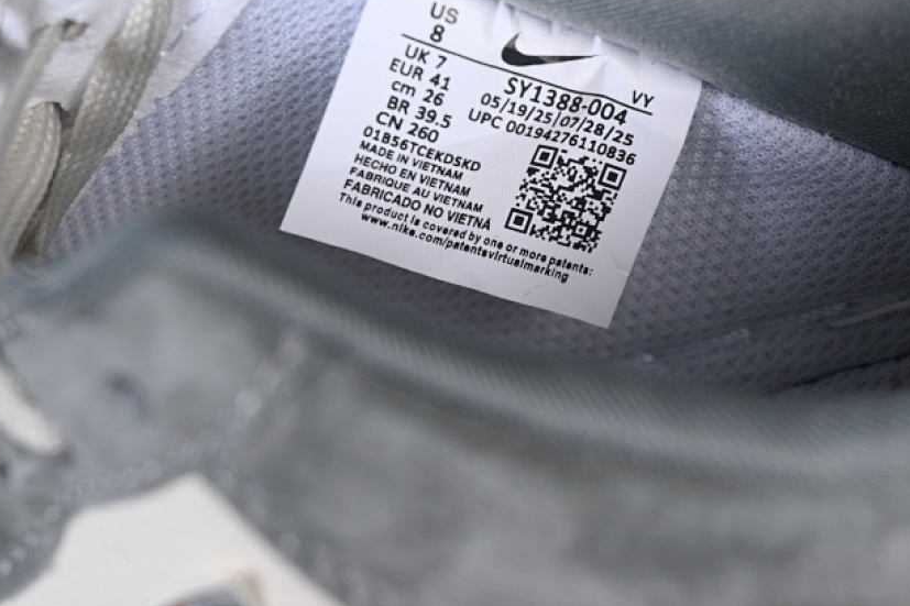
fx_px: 2477
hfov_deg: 20.8
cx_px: 524
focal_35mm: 98
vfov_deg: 13.9
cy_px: 223
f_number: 7.1
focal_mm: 50
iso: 160
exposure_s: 1/60
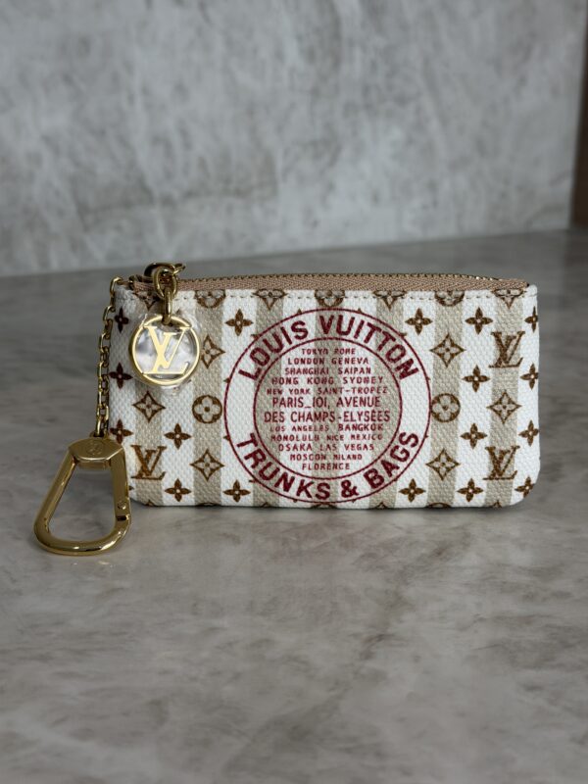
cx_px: 294
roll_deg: -1.5
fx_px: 1087
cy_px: 392
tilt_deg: -17.6
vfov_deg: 39.7
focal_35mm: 48
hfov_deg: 30.3
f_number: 1.78
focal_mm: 6.76
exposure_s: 1/160
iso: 64
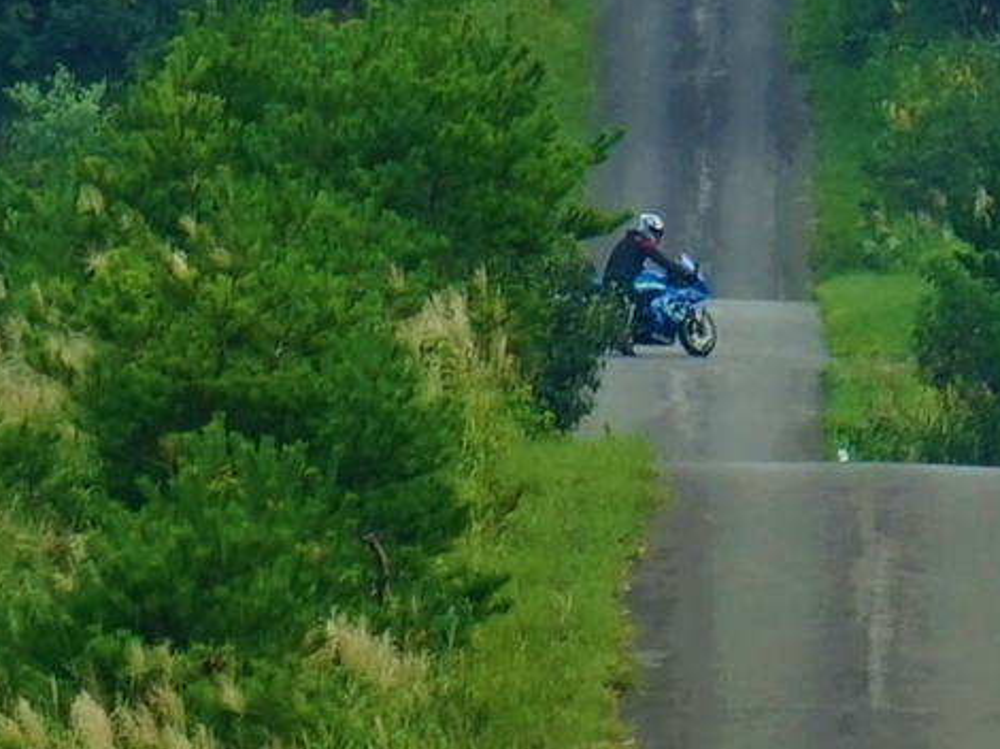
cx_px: 836
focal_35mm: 172
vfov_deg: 8.6
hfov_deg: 11.4
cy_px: 364
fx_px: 4966
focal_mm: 105
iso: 100
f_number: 7.1
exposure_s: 1/200
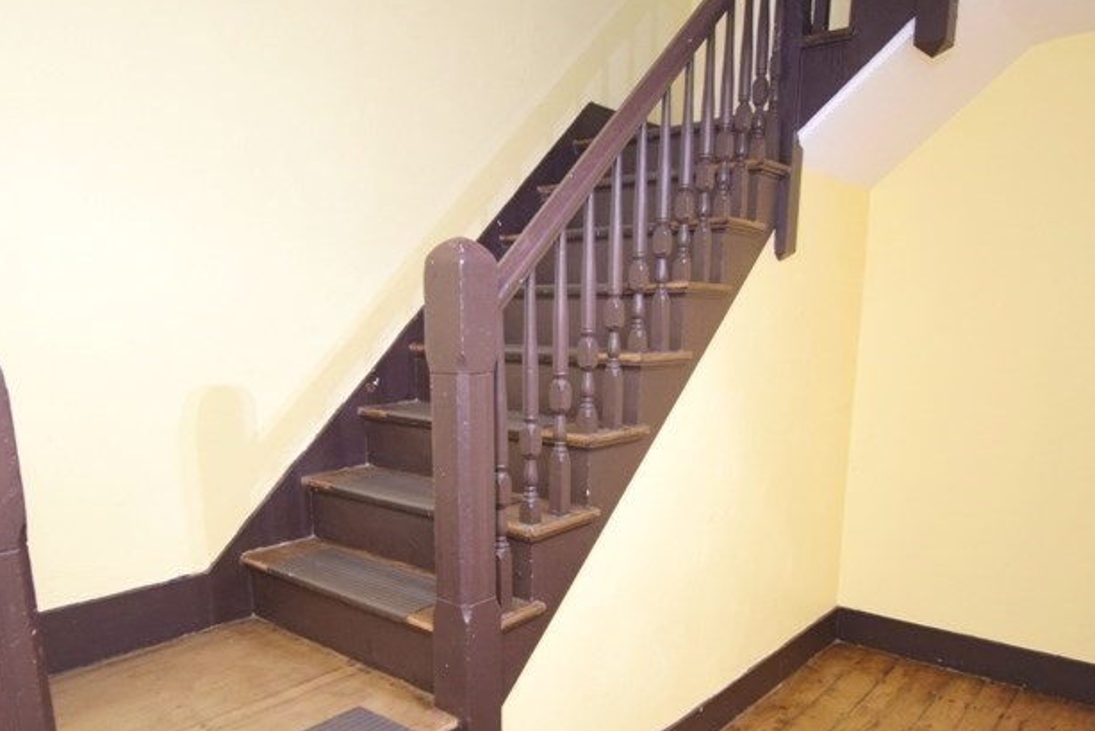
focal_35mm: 25
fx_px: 761
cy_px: 488
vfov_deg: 50.4
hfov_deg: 71.4
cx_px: 506
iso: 1600
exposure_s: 1/60
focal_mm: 10
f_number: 4.5
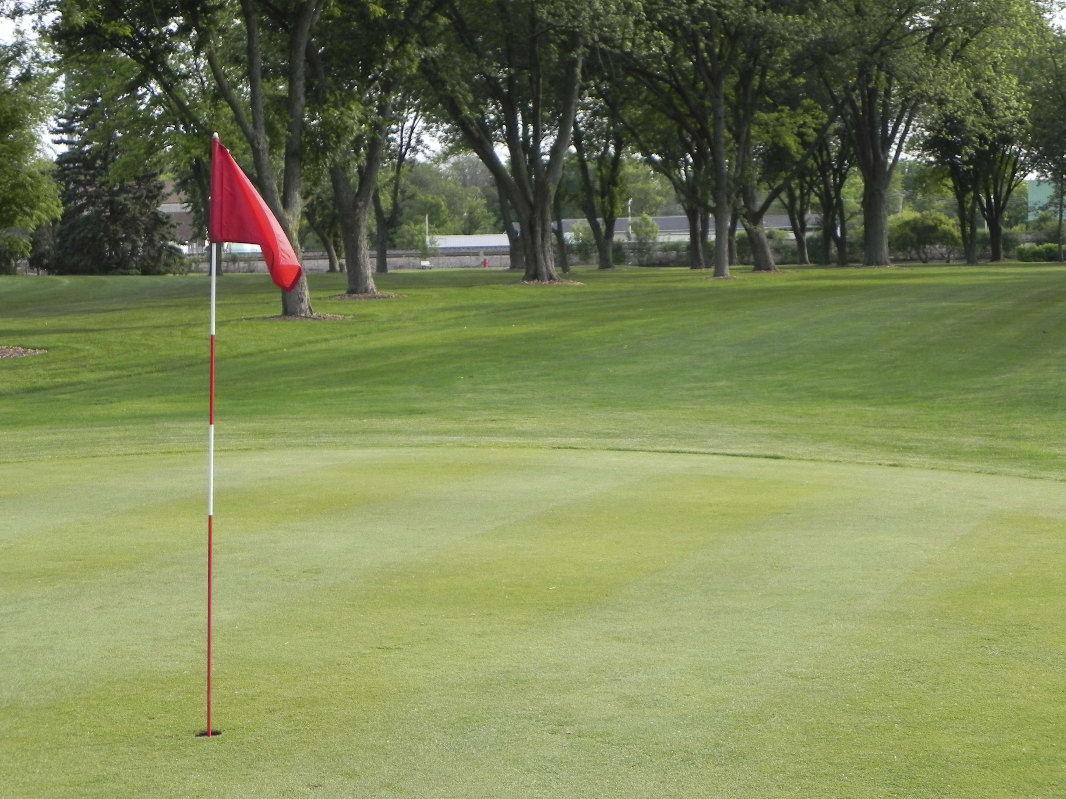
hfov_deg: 33.2
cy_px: 400
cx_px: 533
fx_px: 1786
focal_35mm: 58
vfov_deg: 25.2
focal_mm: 10.3
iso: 160
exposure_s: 1/504
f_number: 3.5
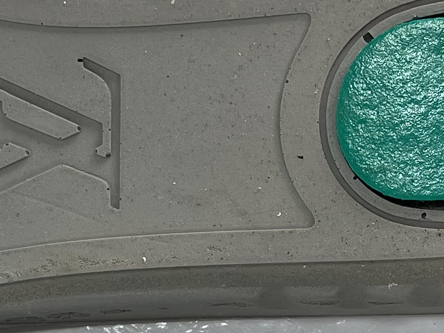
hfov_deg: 16.9
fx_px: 1475
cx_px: 58
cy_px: 452
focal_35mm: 115
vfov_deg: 12.4
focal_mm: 4.2
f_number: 1.6
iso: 32
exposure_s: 1/183
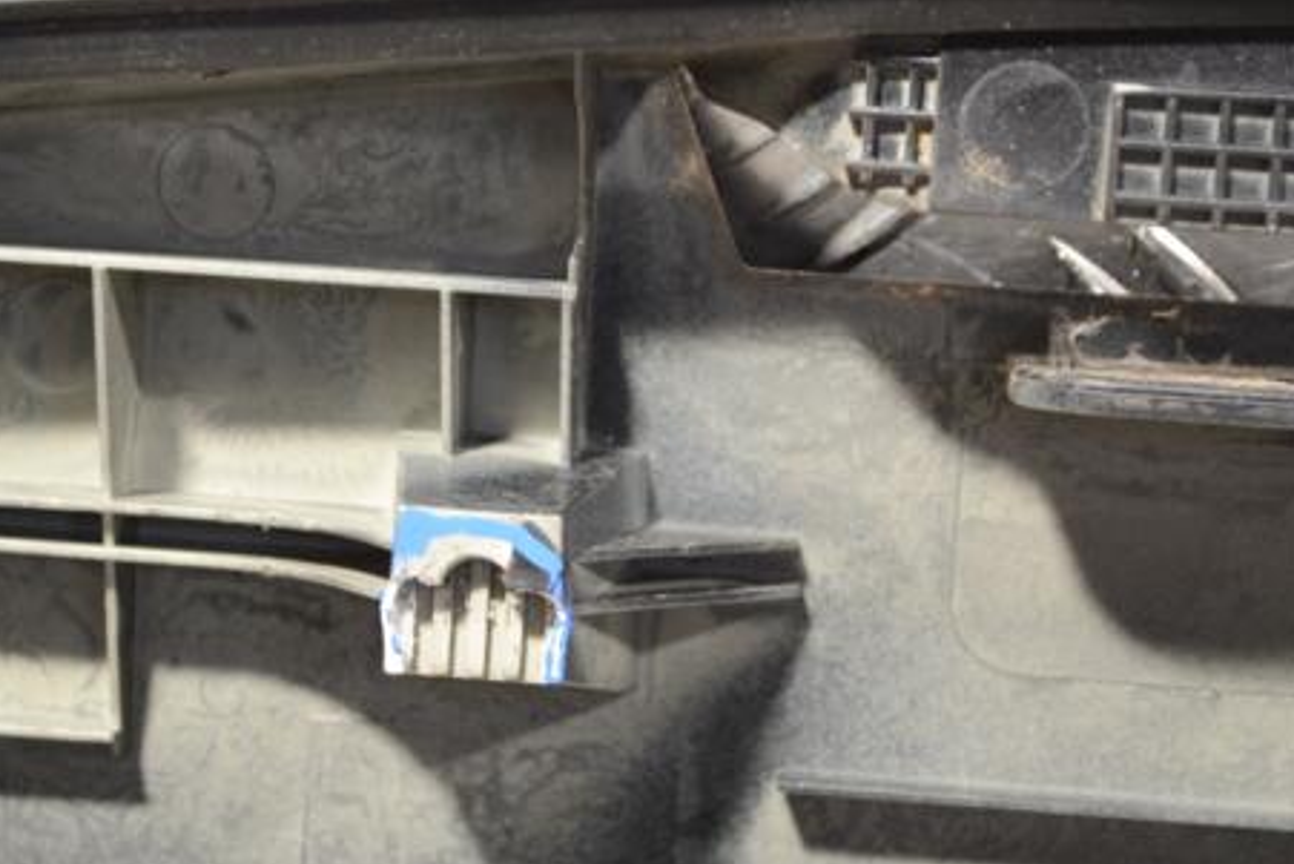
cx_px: 562
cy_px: 565
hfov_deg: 18.6
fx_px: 3943
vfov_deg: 12.5
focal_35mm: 110
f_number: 5.6
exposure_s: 1/30
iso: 720
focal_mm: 55
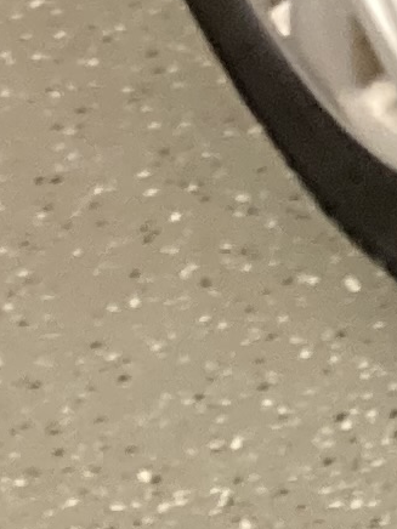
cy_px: -465
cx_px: 1444
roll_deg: +0.1
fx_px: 3548
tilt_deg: -31.9
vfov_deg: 8.2
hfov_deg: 5.7
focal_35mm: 232
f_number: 2.4
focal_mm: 3.3
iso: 320
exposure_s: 1/33
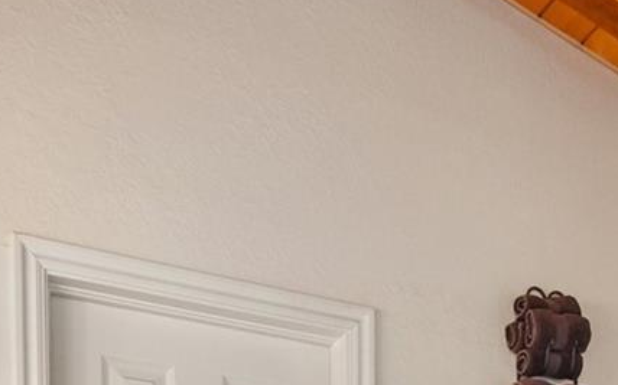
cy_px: 751
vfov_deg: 16.3
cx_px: 579
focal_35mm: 63
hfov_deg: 30.8
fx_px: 1059
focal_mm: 11
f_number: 8
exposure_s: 1/30
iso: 500
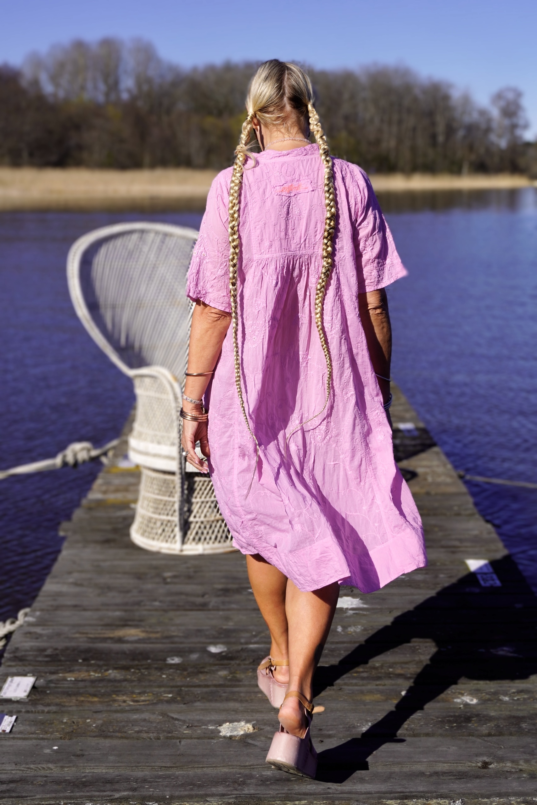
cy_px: 402
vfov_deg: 45.0
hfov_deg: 30.9
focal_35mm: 44
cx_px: 268
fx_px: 973
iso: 100
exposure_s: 1/1250
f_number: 5.6
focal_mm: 29
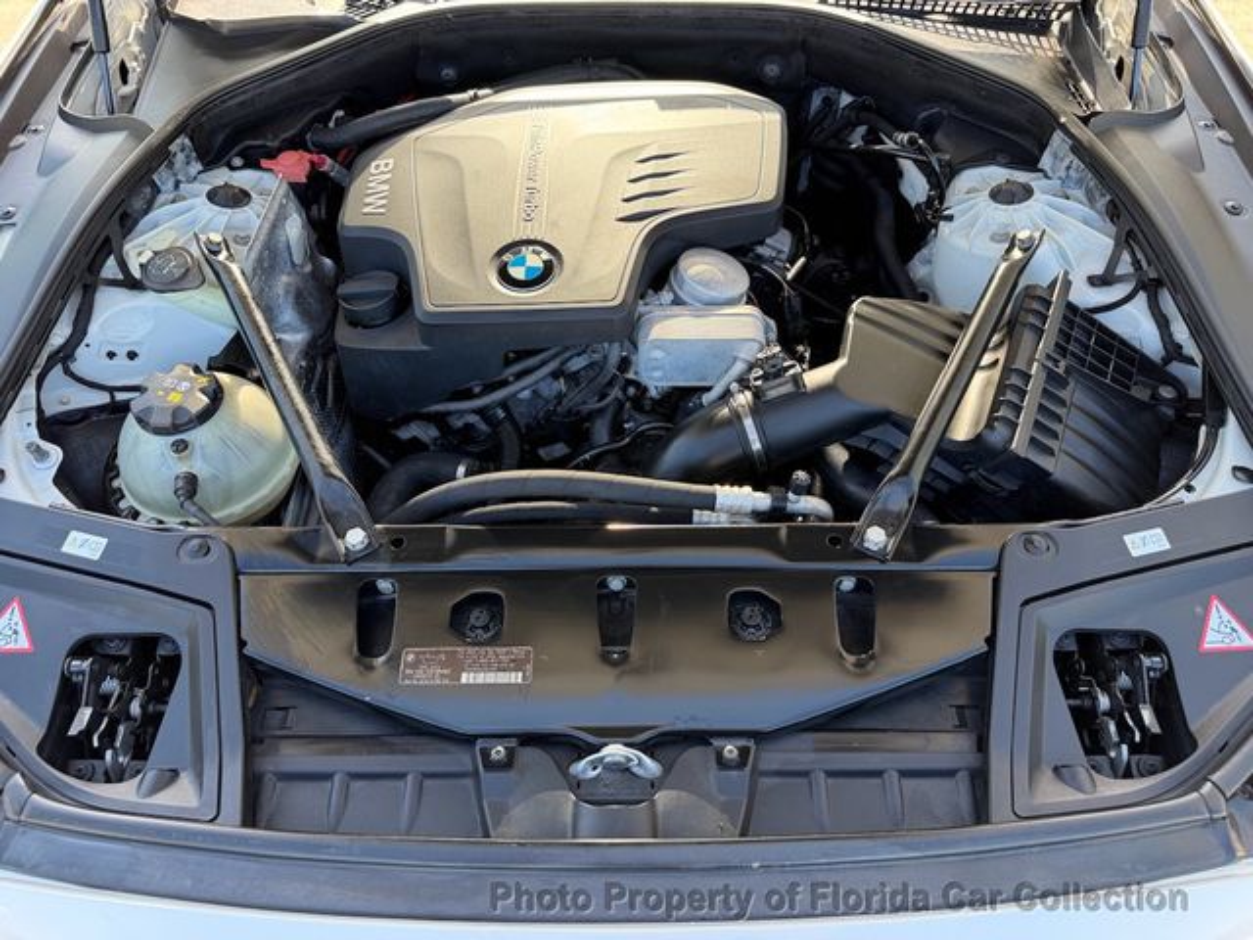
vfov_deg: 56.8
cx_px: 626
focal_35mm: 24
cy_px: 470
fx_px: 869
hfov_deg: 71.6
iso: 80
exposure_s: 1/200
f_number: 1.78
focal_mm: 6.76
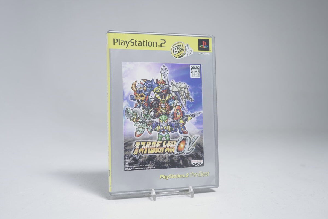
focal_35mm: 37
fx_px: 337
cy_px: 110
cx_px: 164
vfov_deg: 35.9
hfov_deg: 51.9
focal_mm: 37
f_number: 5.6
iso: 640
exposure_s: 1/25
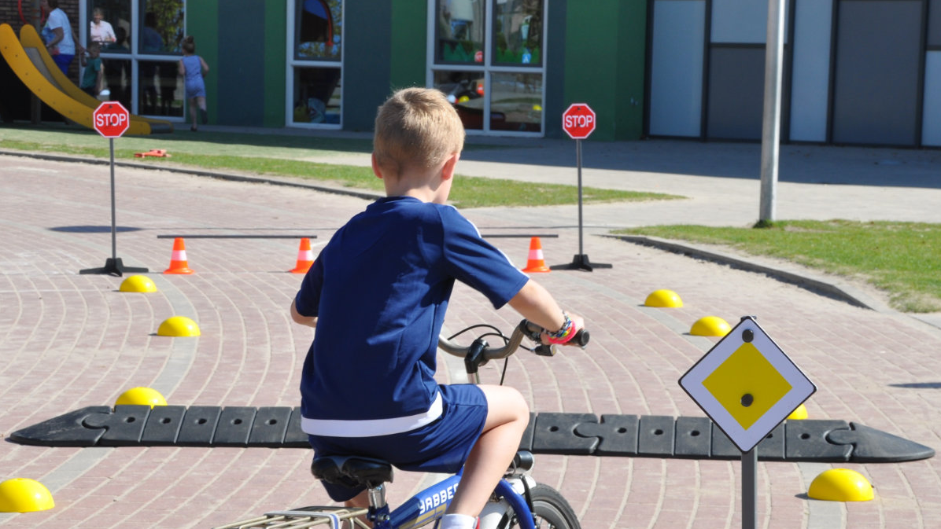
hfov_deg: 25.9
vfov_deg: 14.7
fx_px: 2046
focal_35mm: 82
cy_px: 275
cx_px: 471
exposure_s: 1/160
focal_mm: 52
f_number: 13
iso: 200
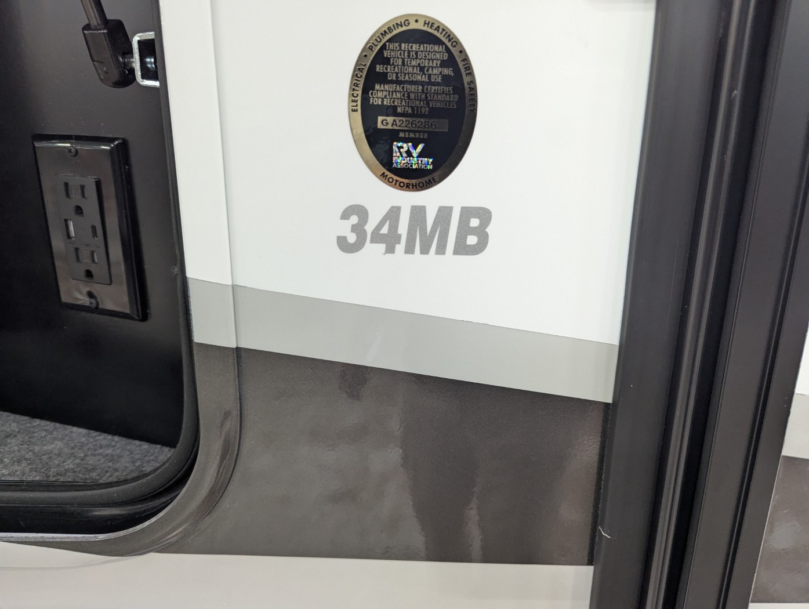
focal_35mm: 24
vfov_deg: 56.9
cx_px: 404
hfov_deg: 71.5
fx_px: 562
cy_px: 304
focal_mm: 6.81
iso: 750
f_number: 1.85
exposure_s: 1/120
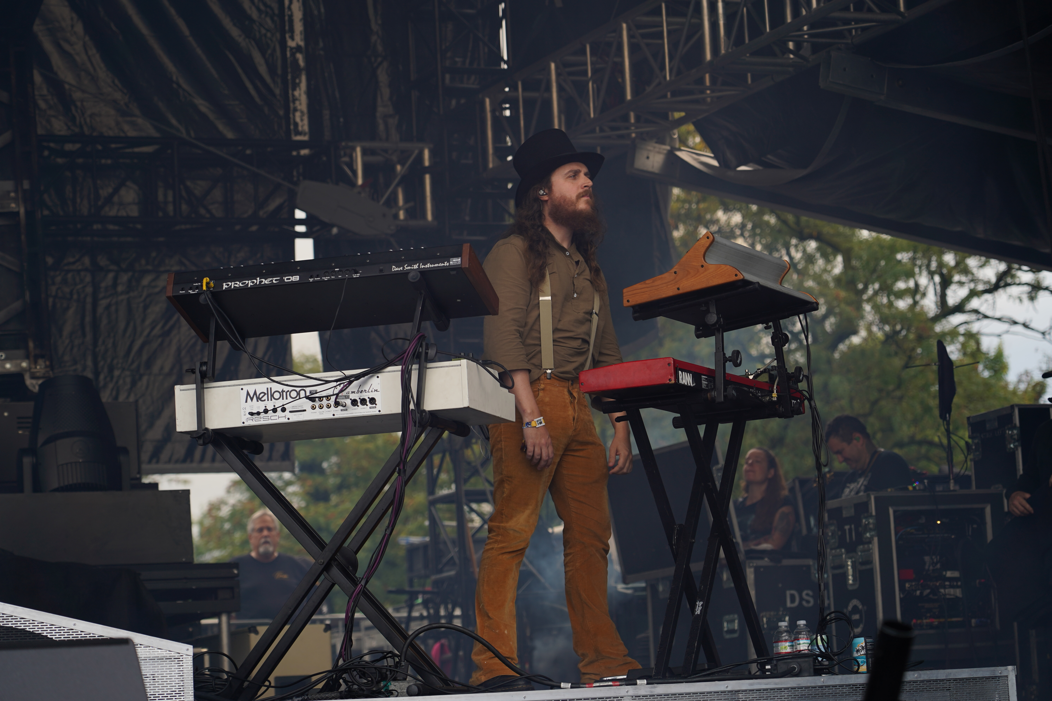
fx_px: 3068
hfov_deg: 19.5
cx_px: 526
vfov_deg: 13.0
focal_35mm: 105
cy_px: 350
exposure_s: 1/200
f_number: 5
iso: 100
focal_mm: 105
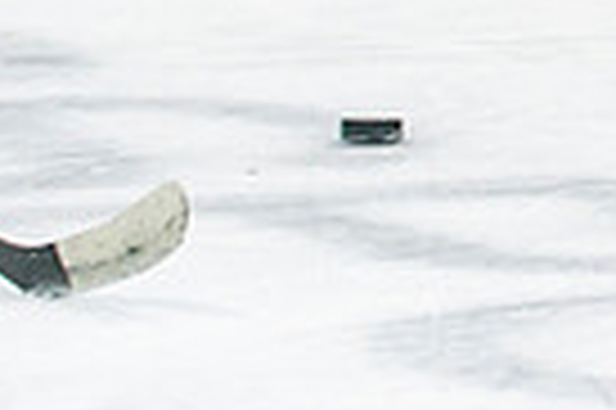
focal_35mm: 784
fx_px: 13399
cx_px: 1708
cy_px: -536
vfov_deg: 1.7
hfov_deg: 2.6
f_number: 3.2
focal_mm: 100
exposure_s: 1/640
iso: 640
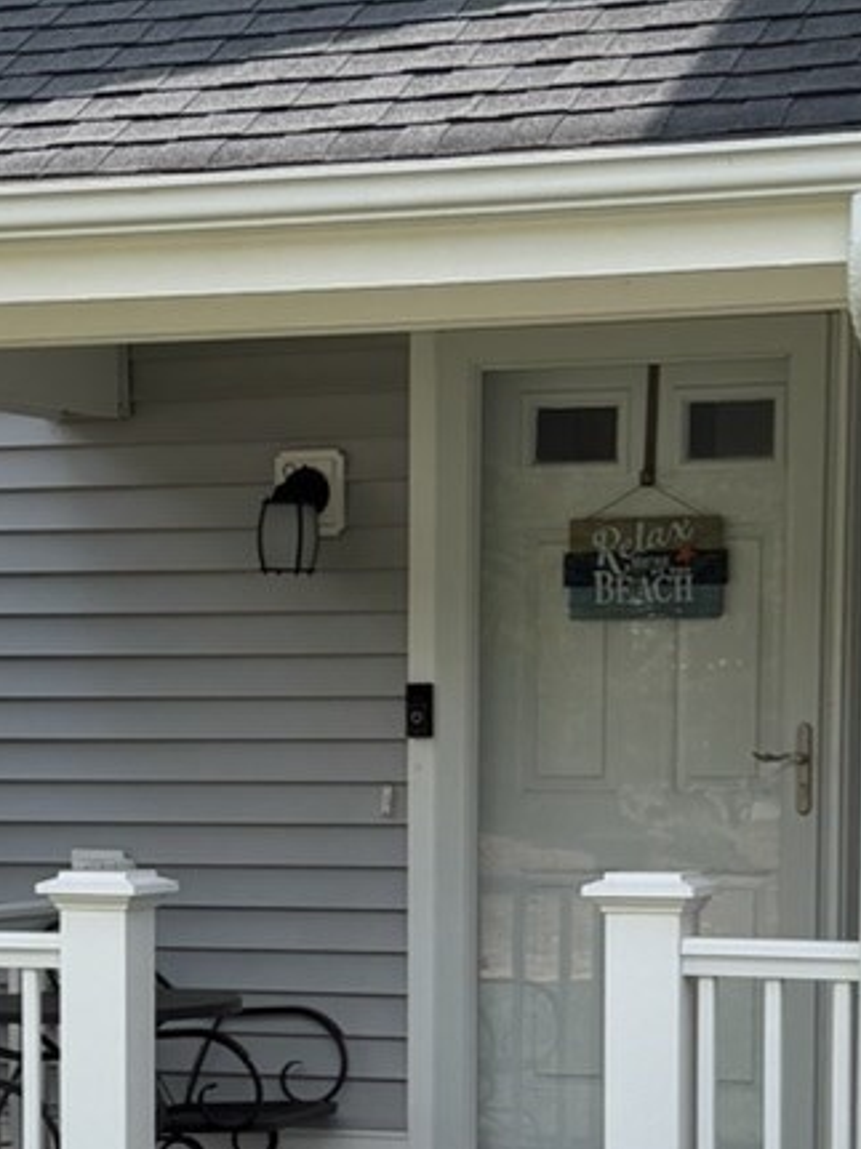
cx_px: 285
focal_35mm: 114
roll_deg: +0.6
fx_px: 3783
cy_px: 1082
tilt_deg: -5.9
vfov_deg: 17.0
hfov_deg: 13.0
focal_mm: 6.76
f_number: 1.78
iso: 100
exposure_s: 1/2525
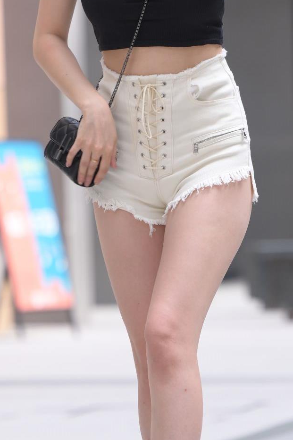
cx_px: 185
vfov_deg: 4.5
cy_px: 85
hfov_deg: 3.0
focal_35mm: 453
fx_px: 5532
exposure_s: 1/200
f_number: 3.5
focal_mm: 155
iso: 160
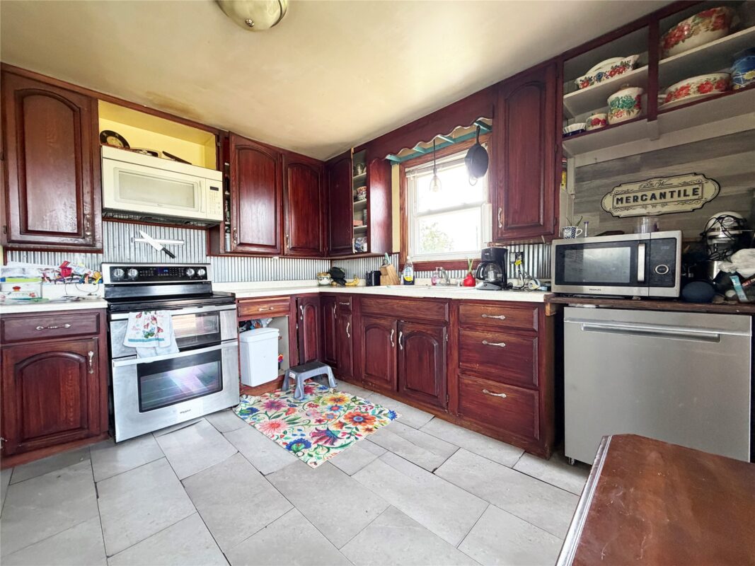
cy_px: 283
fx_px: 305
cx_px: 378
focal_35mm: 14
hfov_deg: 102.1
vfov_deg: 85.7
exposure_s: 1/84
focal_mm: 2.22
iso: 320
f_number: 2.2
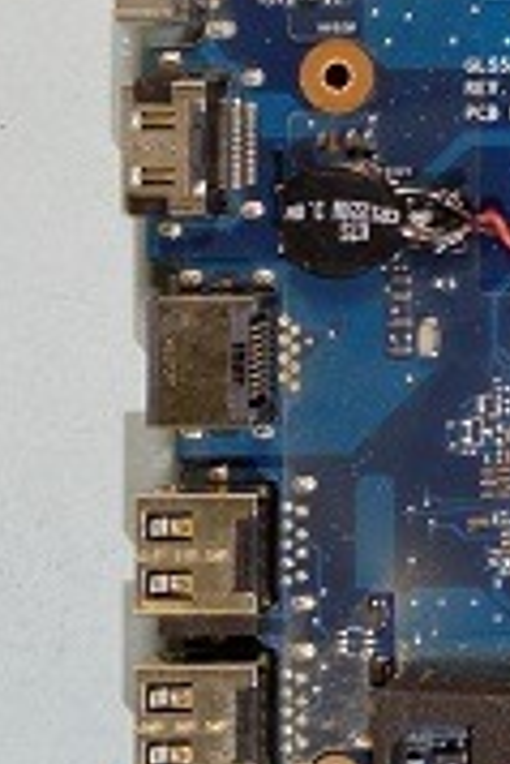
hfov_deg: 9.5
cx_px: 1294
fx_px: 2672
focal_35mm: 126
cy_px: -163
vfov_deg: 15.6
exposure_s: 1/4
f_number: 8
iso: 100
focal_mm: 20
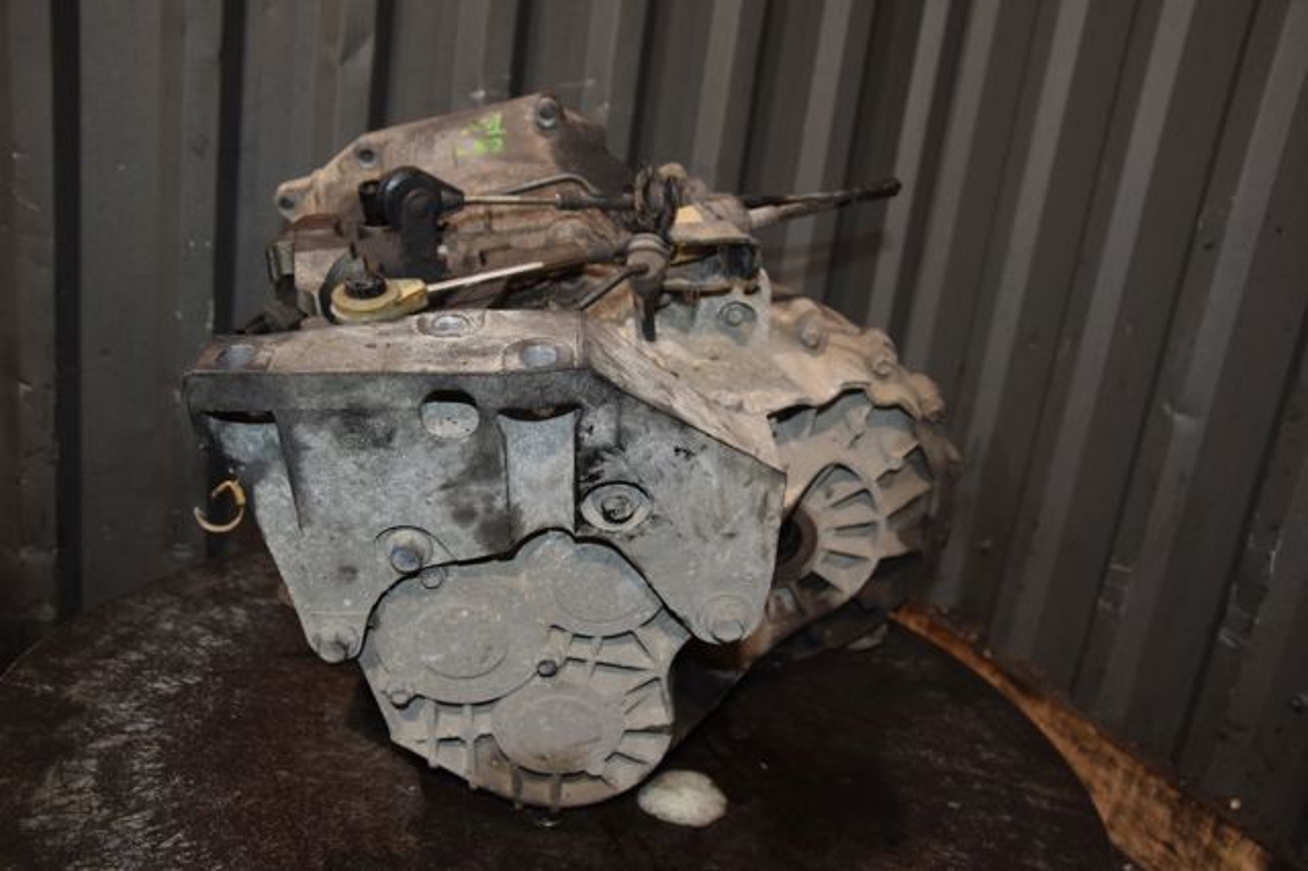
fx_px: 1198
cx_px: 654
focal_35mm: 33
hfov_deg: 57.2
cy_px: 436
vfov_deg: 39.9
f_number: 5
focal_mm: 22
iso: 800
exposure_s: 1/60
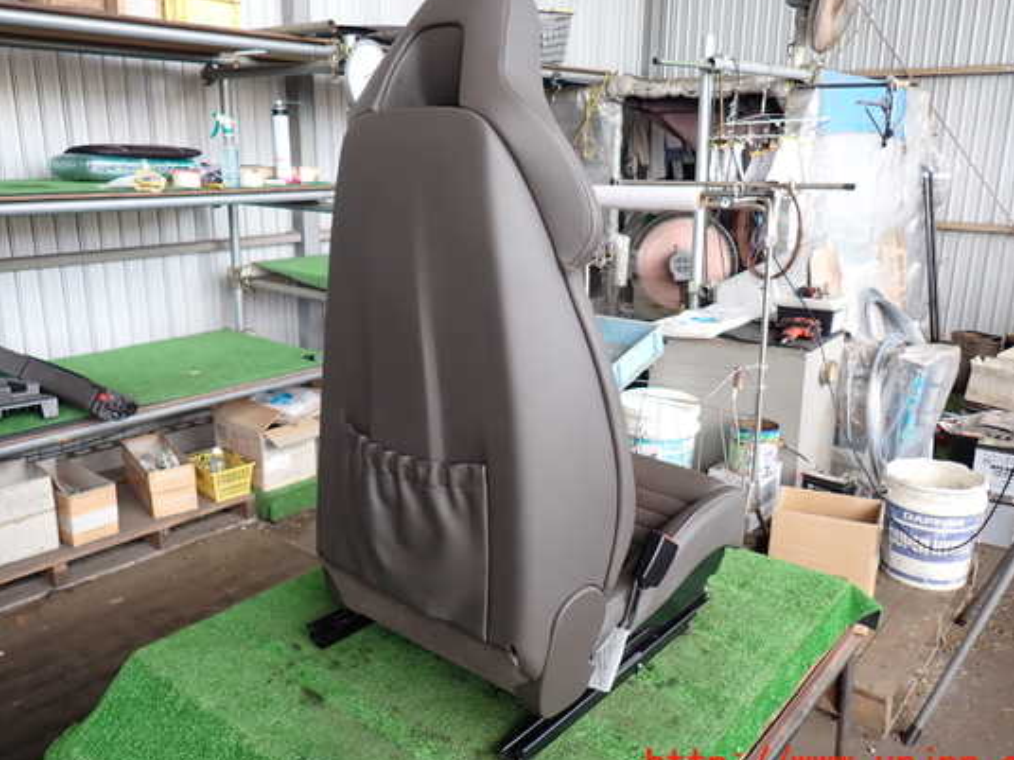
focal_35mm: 28
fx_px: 820
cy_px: 365
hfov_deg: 63.4
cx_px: 505
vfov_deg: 49.7
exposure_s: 1/80
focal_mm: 4.5
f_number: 2
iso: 100
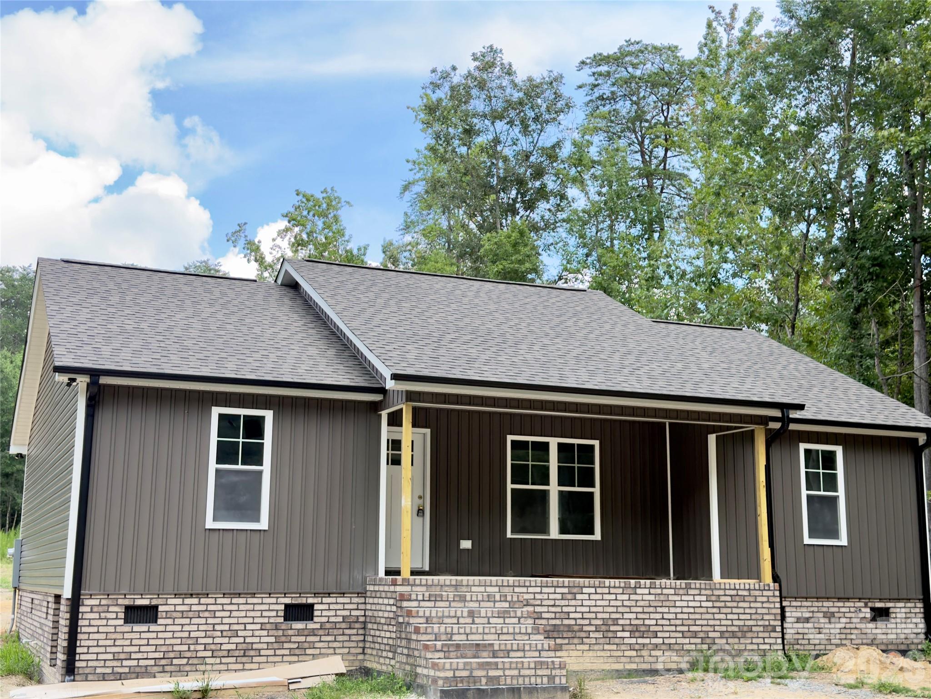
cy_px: 350
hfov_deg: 41.2
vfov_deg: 31.5
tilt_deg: +10.6
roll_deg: +0.1
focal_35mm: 46
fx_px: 1237
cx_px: 466
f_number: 1.78
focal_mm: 6.76
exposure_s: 1/862
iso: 100
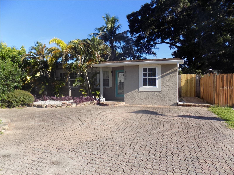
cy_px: 88
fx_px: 155
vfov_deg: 58.9
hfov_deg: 73.9
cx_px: 117
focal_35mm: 23
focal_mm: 4
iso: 80
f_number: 3.1
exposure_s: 1/640
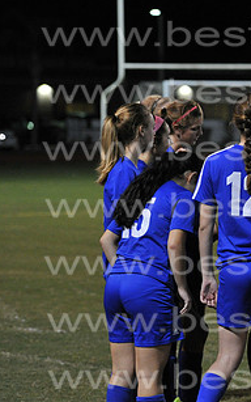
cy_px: 237
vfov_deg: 9.9
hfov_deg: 6.1
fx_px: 2319
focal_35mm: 212
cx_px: 343
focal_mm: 110
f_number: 3.2
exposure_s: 1/400
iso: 5000
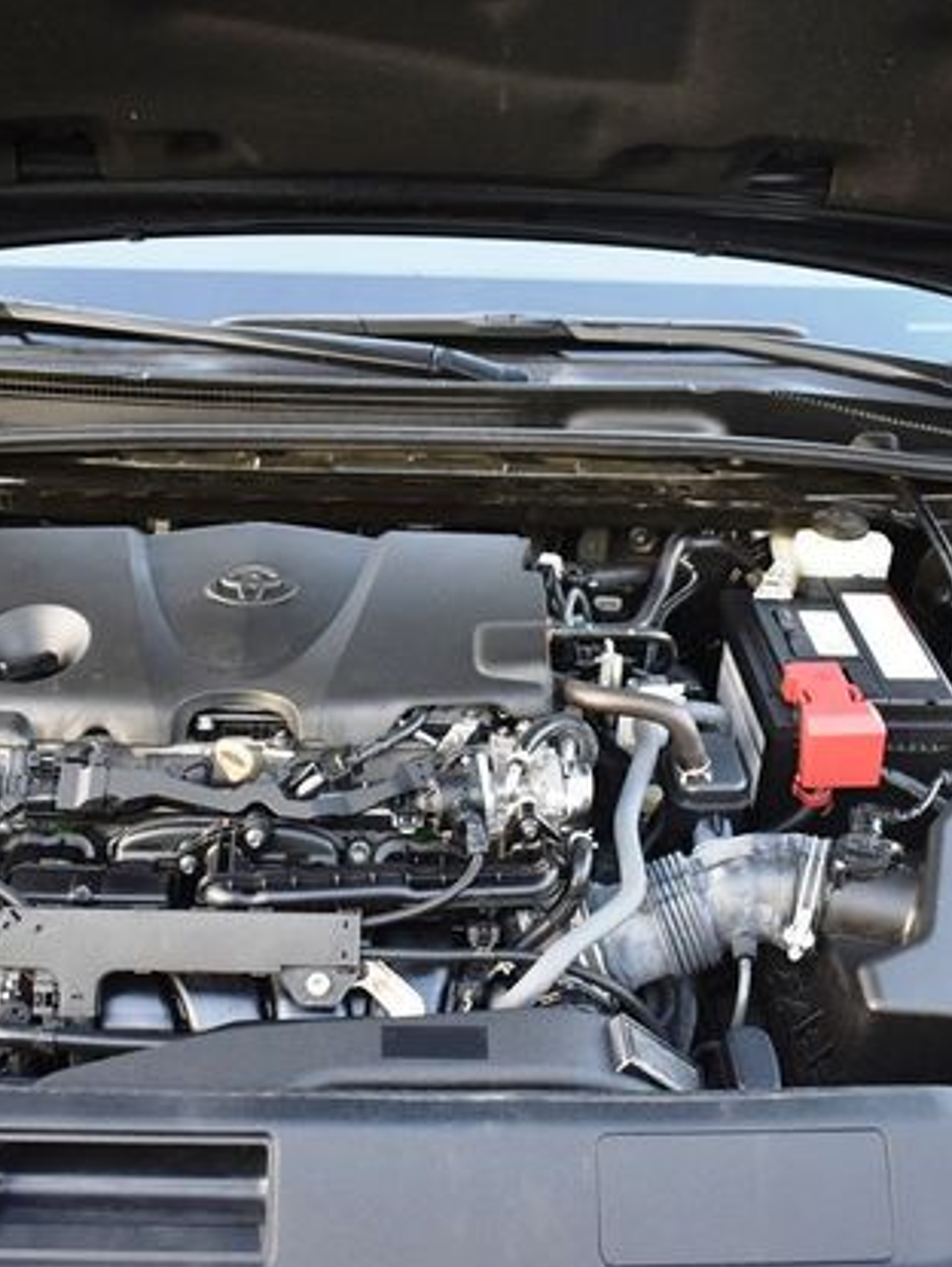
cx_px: 427
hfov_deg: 36.0
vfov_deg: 46.8
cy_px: 649
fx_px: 1465
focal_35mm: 40
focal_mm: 18
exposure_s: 1/160
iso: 800
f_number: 3.5
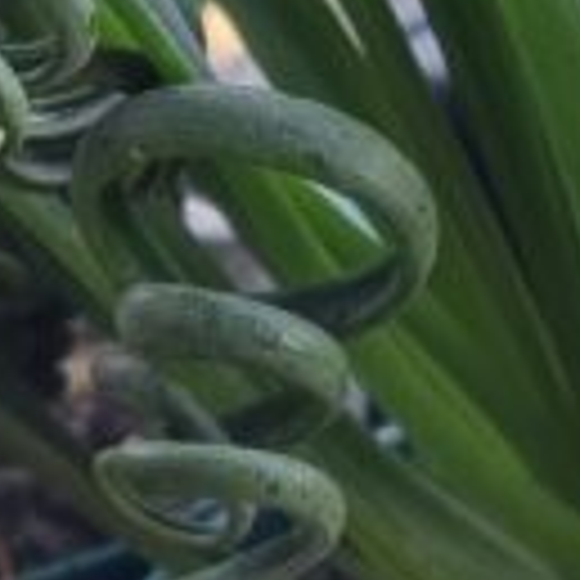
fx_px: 3450
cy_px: -256
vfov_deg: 9.4
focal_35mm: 182
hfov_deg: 9.5
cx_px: 647
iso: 50
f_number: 1.8
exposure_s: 1/134
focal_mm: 5.4
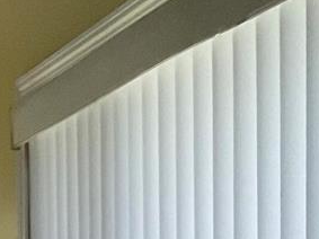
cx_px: -398
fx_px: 1511
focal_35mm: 164
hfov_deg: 10.6
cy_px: 547
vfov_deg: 8.4
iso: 64
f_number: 1.8
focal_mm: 3
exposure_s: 1/120
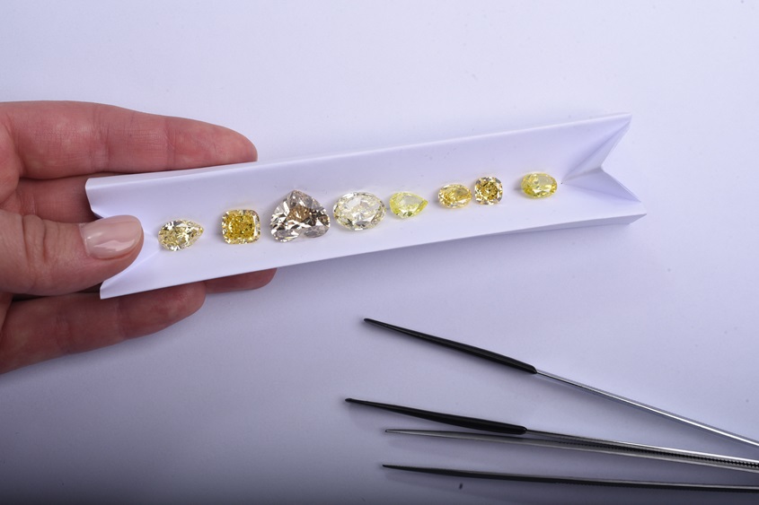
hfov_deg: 39.6
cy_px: 252
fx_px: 1054
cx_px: 380
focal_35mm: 50
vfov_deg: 27.0
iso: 320
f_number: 14
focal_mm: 50
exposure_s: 1/200
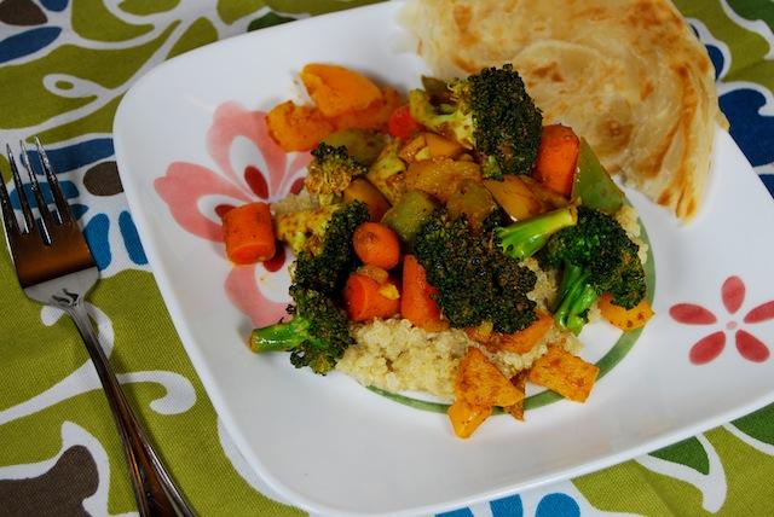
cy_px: 258
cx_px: 387
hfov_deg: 24.6
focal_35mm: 82
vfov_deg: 16.6
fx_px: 1775
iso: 200
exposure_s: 1/125
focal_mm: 55
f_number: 5.6
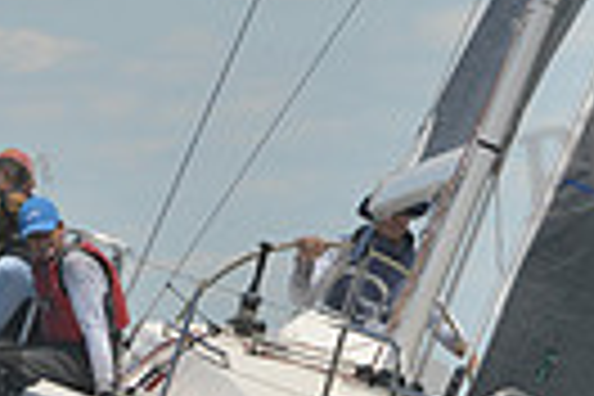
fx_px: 24583
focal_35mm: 1490
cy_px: 403
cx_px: 288
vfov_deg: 0.9
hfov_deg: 1.4
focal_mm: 340
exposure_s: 1/800
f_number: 10
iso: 280
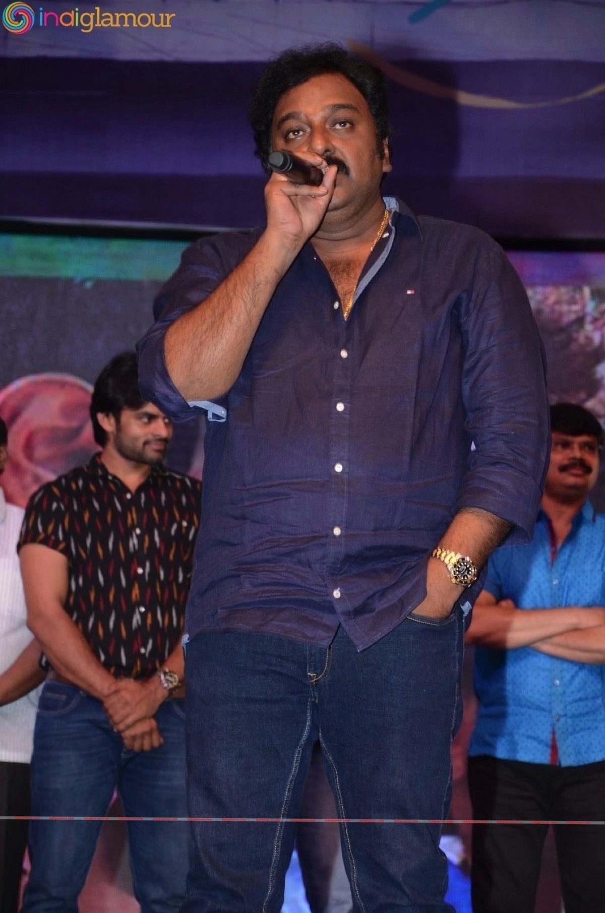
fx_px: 3987
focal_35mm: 158
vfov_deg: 13.1
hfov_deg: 8.7
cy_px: 456
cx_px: 302
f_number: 5.6
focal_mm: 105
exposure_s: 1/125
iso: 800
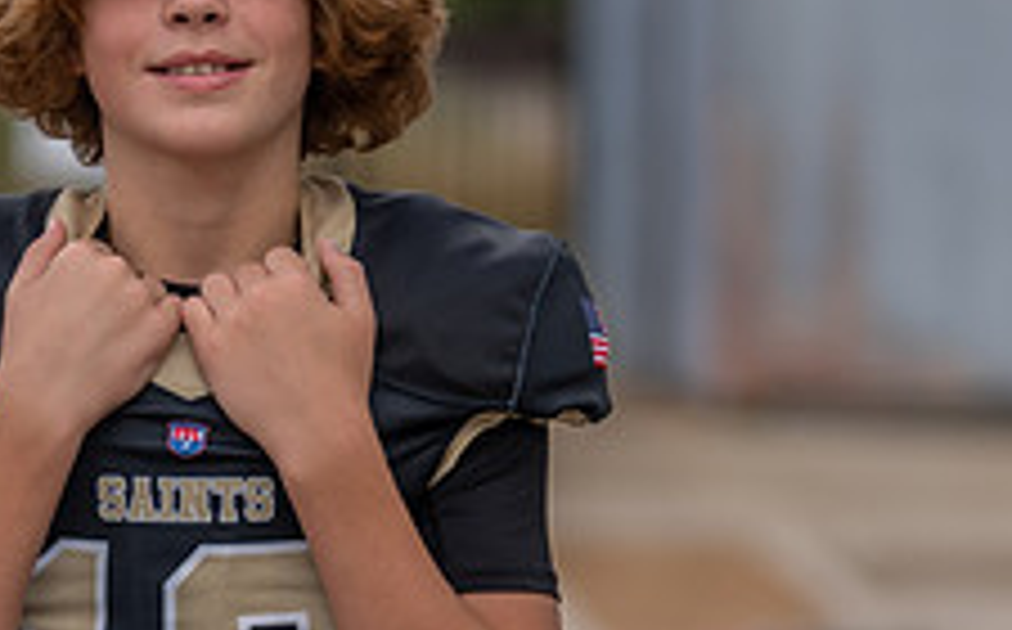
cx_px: 172
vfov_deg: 3.8
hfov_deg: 6.1
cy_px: 552
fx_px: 9476
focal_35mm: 344
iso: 100
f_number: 2.8
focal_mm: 122
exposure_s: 1/640
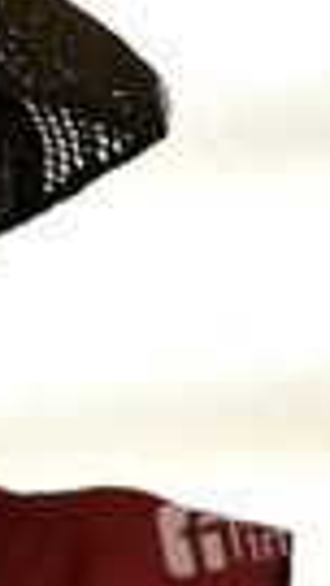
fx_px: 12188
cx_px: -541
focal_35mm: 784
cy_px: 200
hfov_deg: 1.5
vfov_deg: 2.8
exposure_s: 1/320
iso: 400
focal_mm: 150
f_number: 3.5
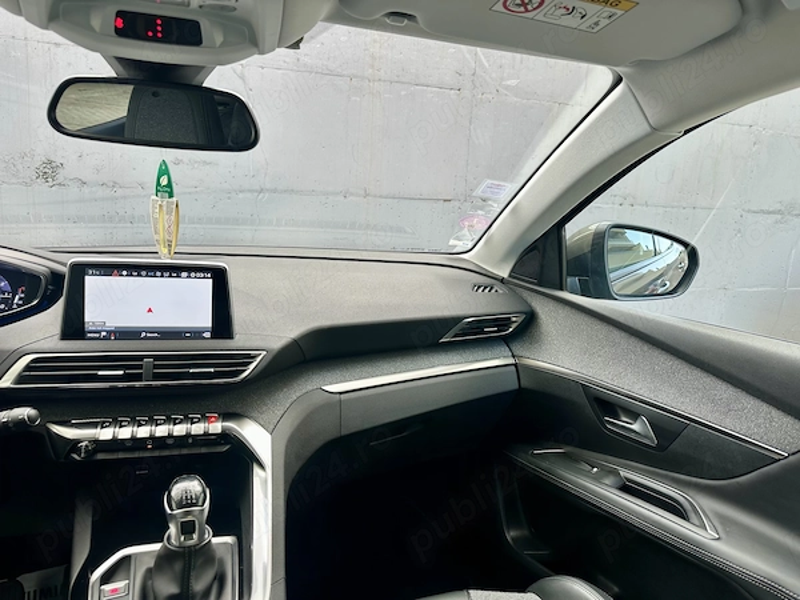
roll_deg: -3.8
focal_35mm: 24
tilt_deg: -10.4
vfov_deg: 56.8
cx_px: 400
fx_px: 555
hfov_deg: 71.6
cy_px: 300
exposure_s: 1/125
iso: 50
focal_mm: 6.86
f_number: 1.78
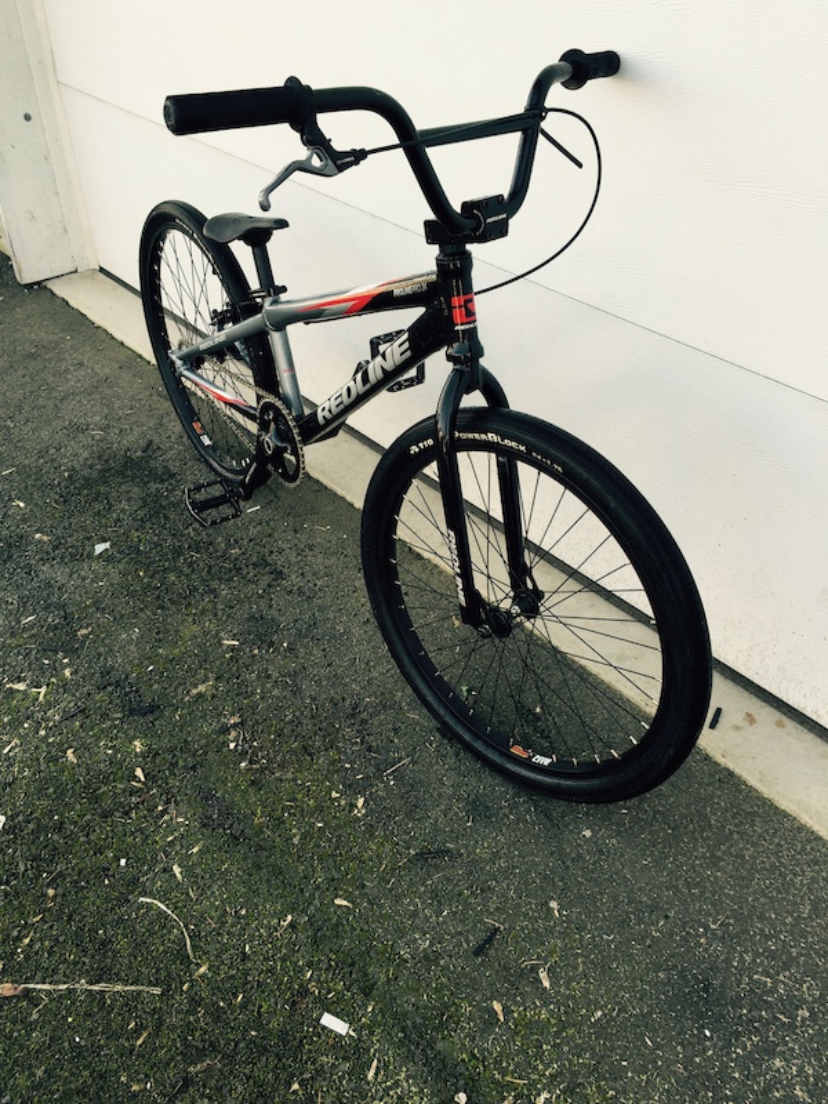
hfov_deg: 48.2
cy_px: 552
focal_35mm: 29
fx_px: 925
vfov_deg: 61.7
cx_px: 414
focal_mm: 4.15
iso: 32
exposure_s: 1/151
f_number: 2.2
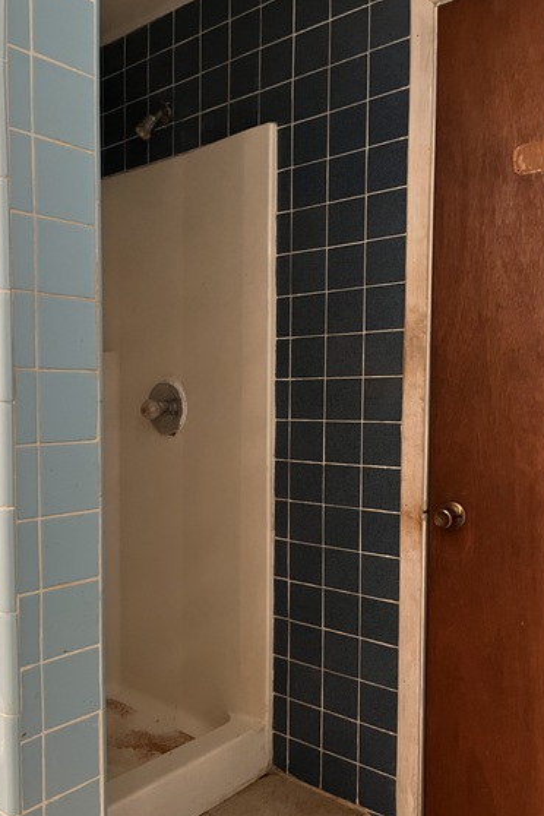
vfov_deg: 60.1
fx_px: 703
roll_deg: -0.3
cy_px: 456
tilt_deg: -5.2
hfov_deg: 42.1
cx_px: 212
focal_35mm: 31
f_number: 1.6
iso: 500
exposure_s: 1/30
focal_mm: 5.1
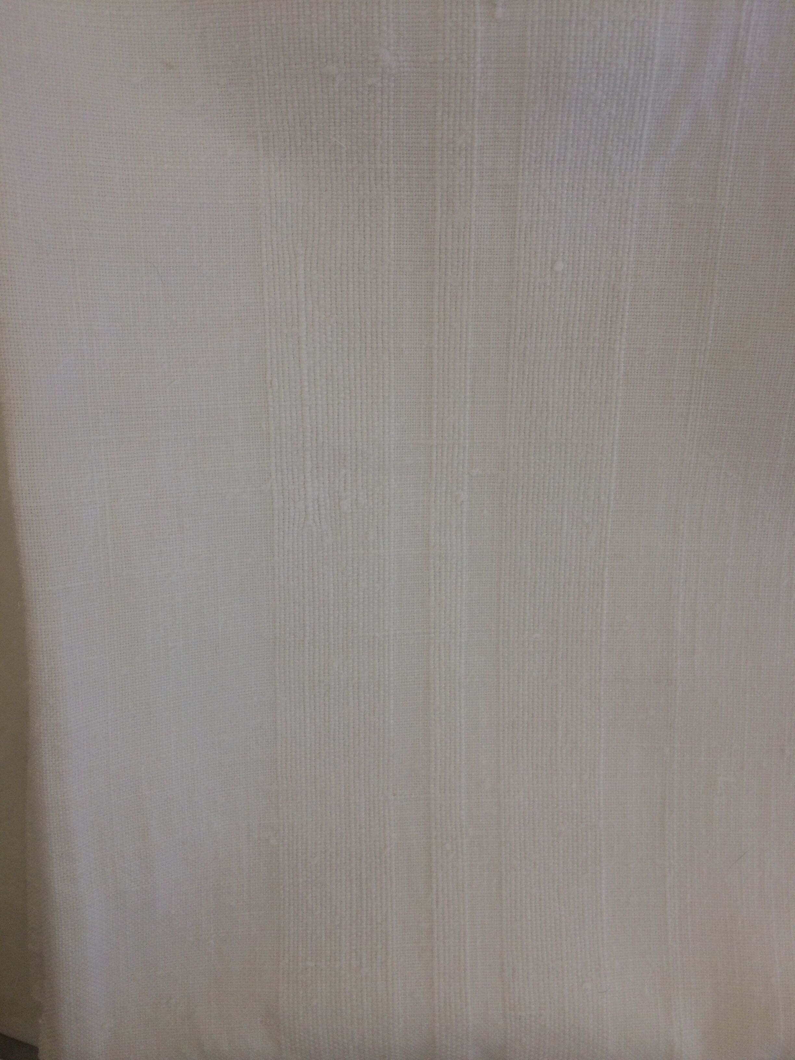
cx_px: 398
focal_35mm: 29
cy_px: 530
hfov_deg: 48.2
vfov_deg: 61.7
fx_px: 888
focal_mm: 4.15
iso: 40
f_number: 2.2
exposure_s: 1/100
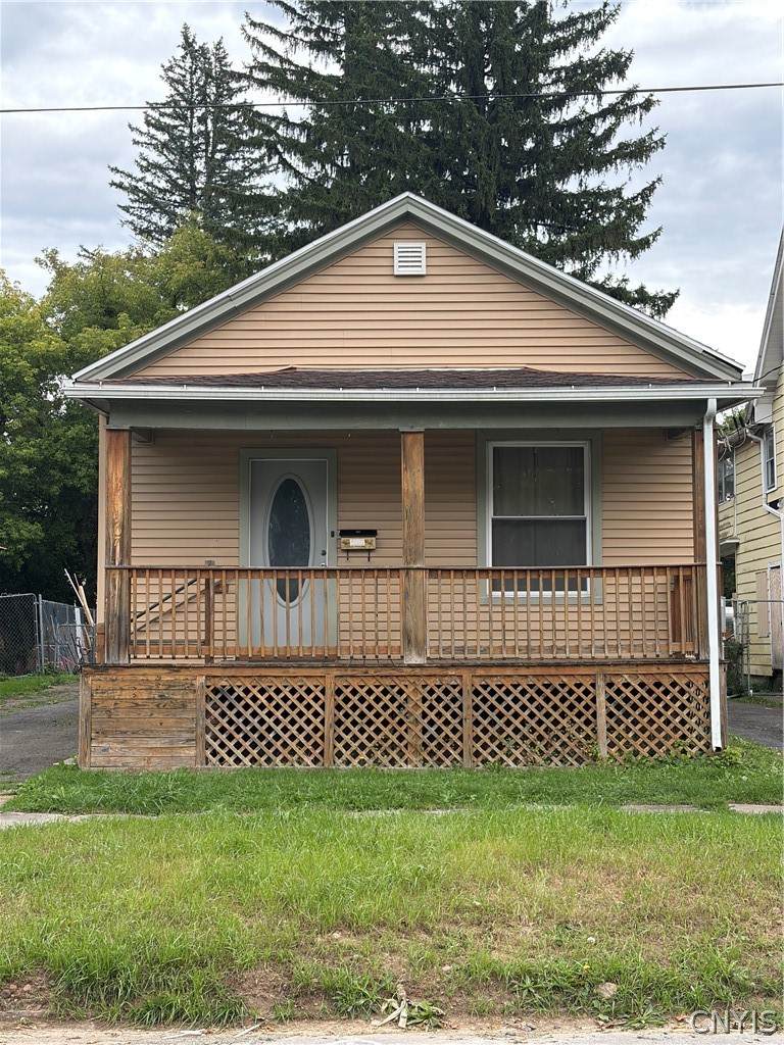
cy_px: 522
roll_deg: +0.0
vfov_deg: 36.8
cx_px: 392
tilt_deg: +4.7
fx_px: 1570
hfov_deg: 28.0
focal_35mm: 52
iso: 50
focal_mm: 5.96
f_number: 1.6
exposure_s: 1/907
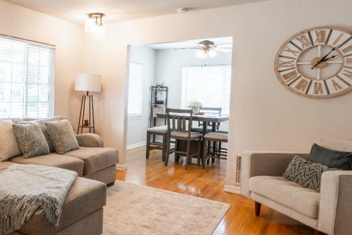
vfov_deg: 41.1
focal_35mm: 32
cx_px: 31
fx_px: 313
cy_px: 102
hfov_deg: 51.4
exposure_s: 1/40
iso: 100
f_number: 8
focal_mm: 11
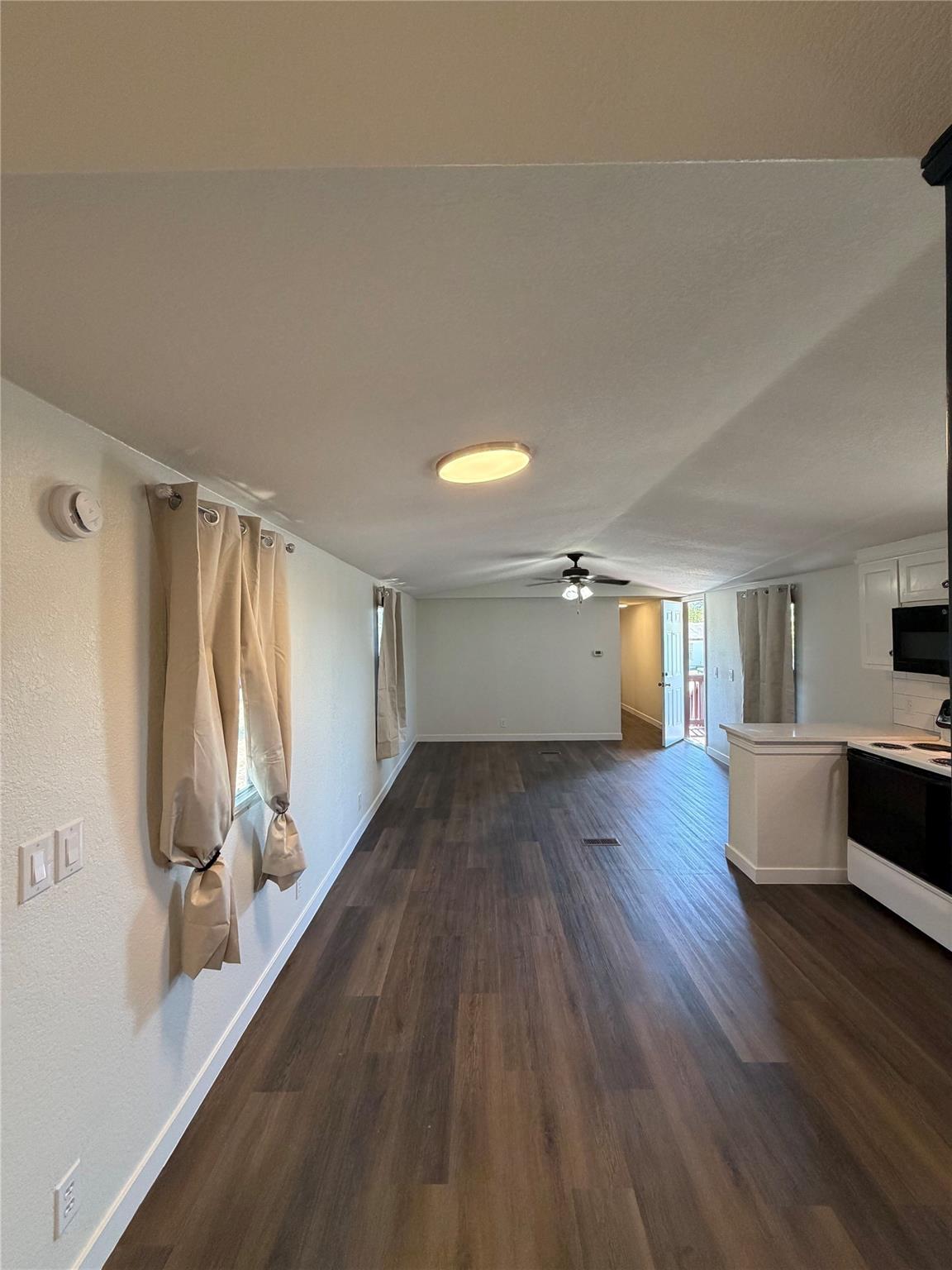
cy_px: 635
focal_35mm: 14
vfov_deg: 102.1
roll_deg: +0.1
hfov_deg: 85.7
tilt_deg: +0.0
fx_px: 513
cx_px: 476
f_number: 2.2
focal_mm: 2.22
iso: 250
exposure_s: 1/60
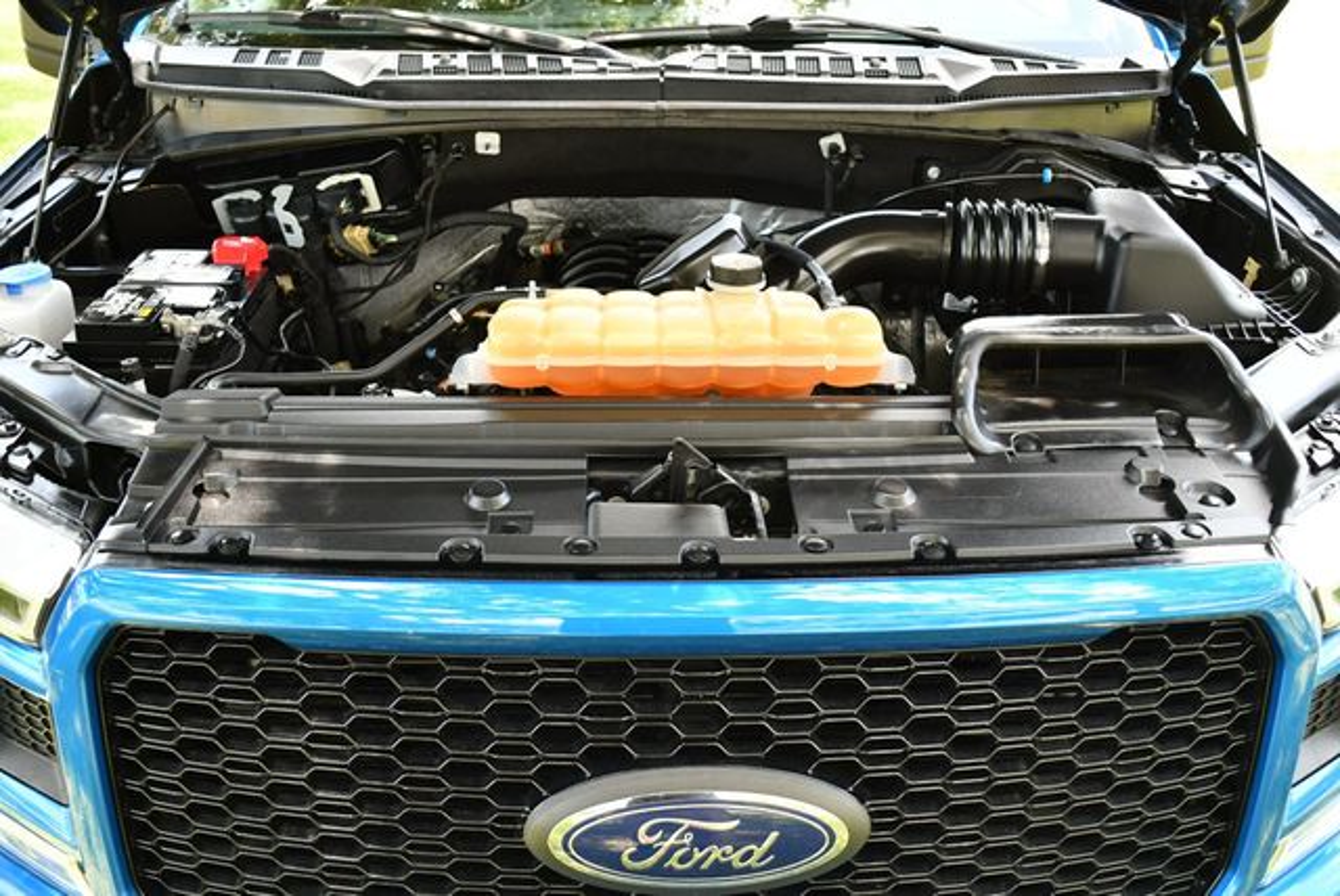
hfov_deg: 53.1
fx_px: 1341
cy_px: 448
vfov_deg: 36.9
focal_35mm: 36
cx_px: 670
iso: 640
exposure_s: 1/250
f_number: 3.5
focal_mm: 18
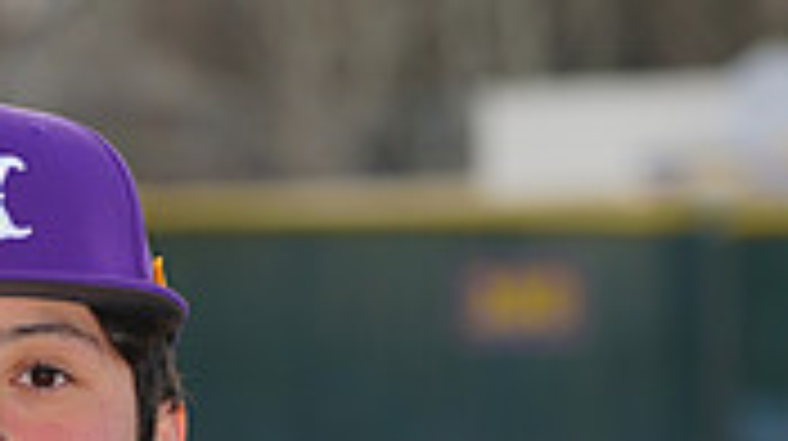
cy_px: 873
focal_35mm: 623
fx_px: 13003
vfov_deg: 1.9
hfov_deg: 3.5
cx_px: -74
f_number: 7.1
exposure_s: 1/200
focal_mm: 179
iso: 100
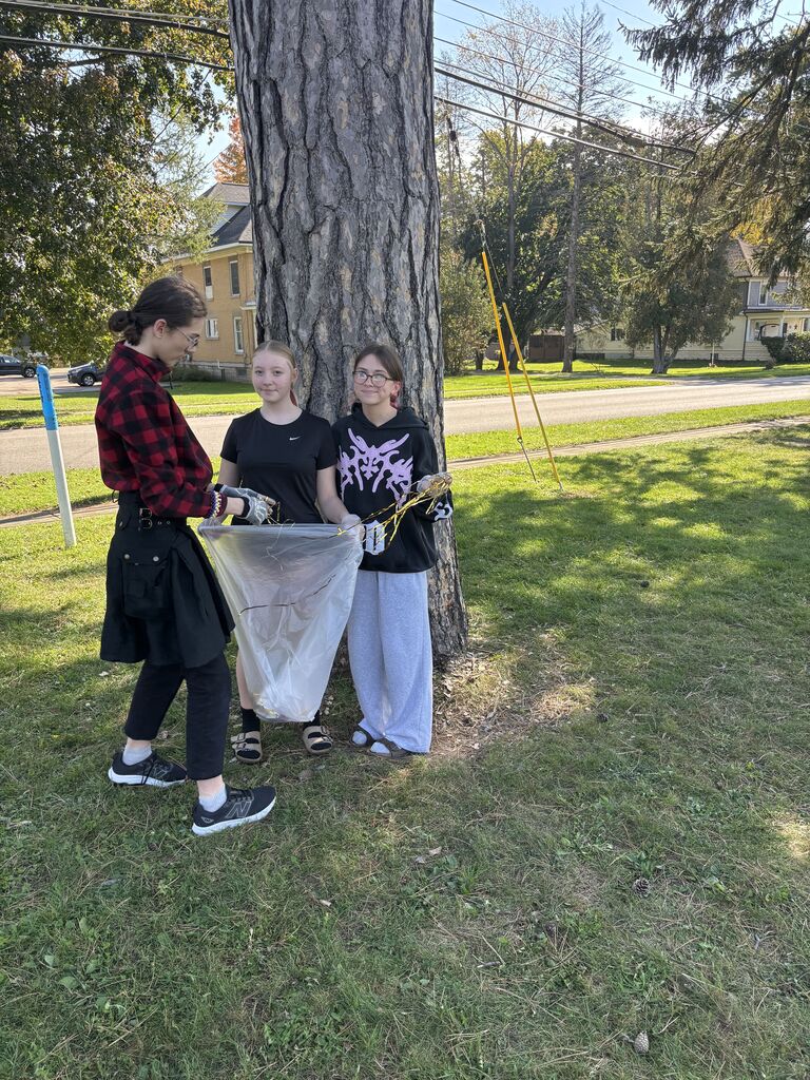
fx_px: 811
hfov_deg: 53.1
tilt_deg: -13.6
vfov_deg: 67.3
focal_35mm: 26
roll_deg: +0.6
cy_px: 540
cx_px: 405
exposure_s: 1/382
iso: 50
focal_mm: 5.96
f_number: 1.6
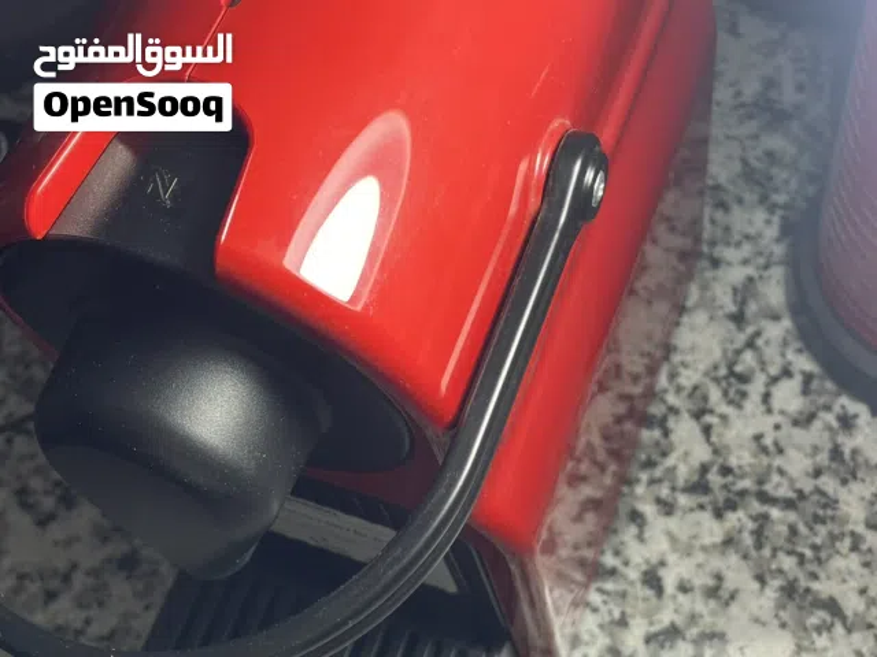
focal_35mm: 26
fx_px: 659
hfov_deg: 67.3
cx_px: 438
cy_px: 328
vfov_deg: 53.1
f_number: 1.6
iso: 50
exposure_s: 1/100
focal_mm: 4.2
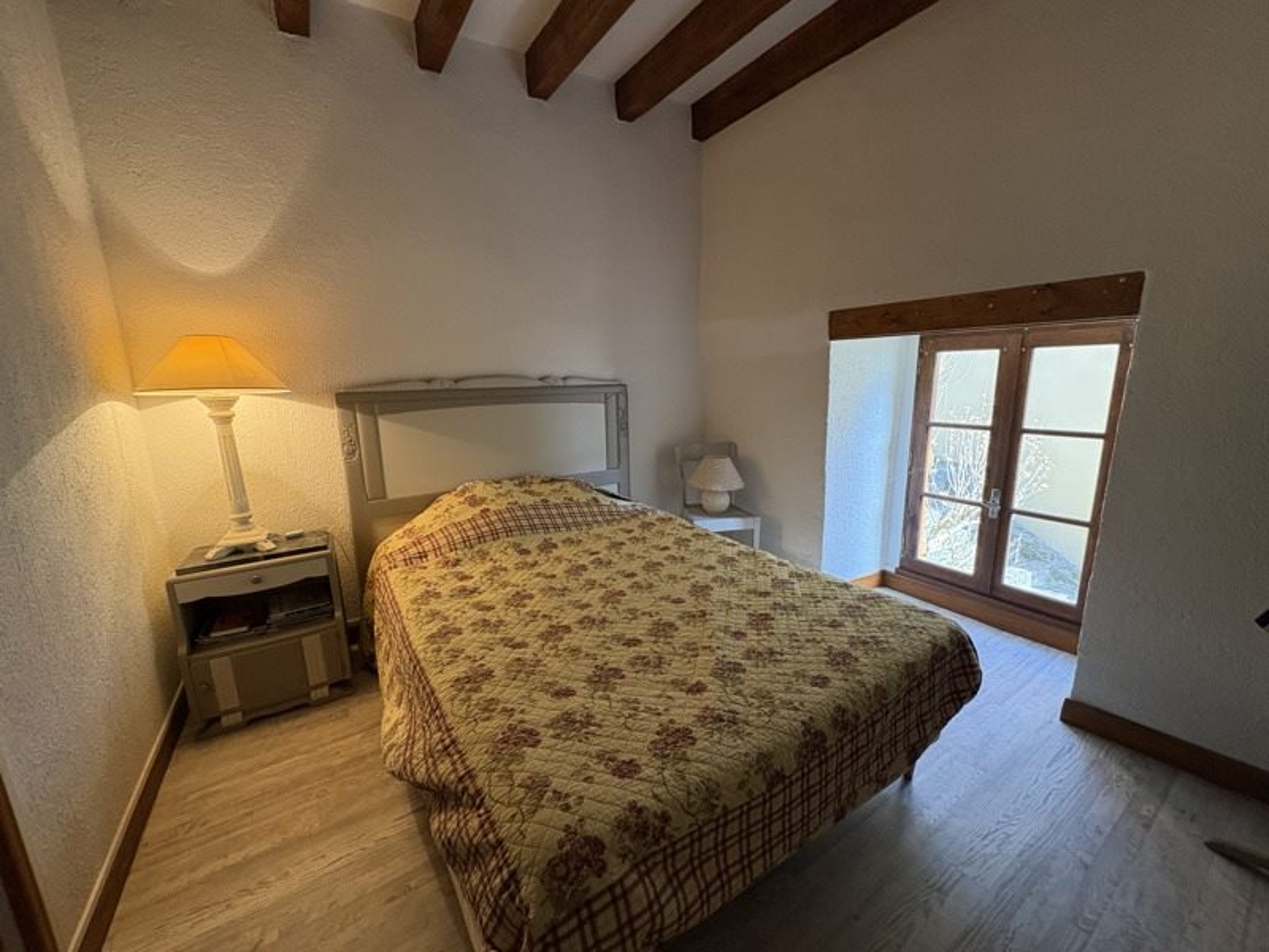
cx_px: 634
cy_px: 476
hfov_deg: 102.1
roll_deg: +1.1
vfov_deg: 85.7
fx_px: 513
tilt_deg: -12.8
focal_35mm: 14
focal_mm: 2.22
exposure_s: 1/100
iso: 400
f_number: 2.2
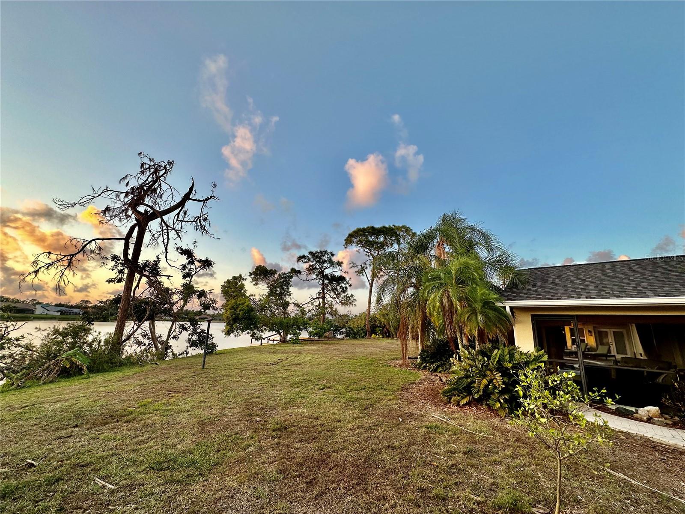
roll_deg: -1.6
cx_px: 342
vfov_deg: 85.7
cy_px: 257
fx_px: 277
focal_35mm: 14
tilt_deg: +14.1
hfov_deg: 102.1
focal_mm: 2.22
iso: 40
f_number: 2.2
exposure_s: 1/295
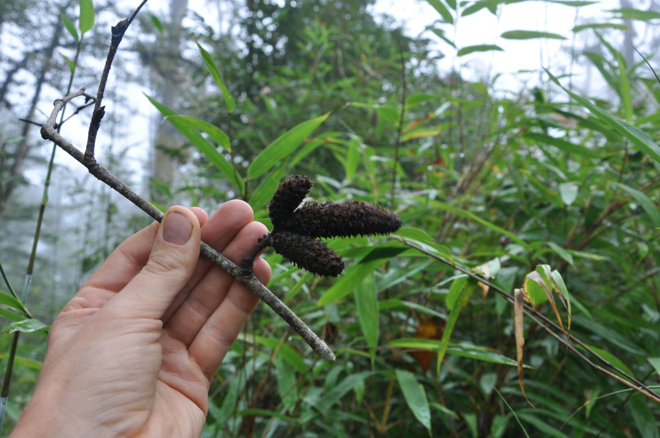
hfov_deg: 49.6
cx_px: 330
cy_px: 219
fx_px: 714
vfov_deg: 34.1
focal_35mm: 39
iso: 200
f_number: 8
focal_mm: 26
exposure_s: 1/60
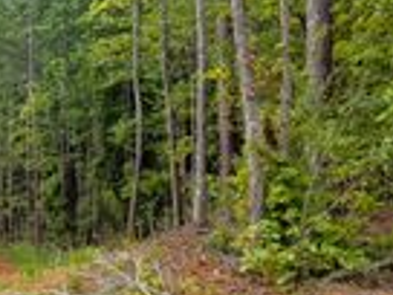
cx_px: -318
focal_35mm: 88
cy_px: 140
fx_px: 999
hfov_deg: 17.8
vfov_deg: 16.8
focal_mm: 6.76
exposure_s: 1/1522
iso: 100
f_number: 1.78
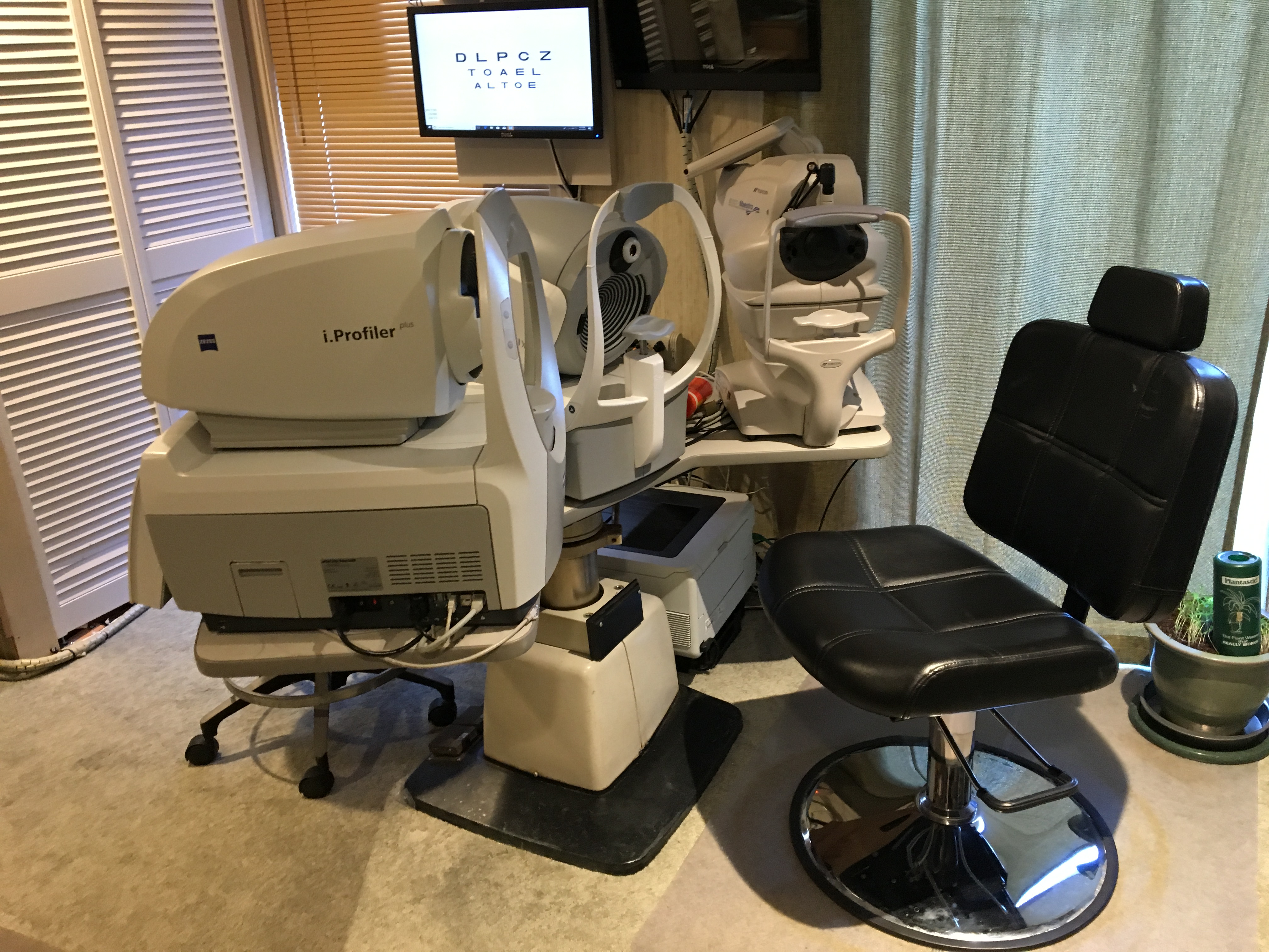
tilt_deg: -22.1
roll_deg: +1.7
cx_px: 634
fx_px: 1063
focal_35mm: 29
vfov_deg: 48.2
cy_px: 476
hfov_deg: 61.7
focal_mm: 4.15
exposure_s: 1/17
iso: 200
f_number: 2.2
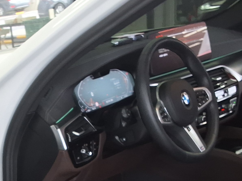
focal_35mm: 77
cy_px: 175
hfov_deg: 25.0
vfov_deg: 18.7
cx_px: 55
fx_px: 538
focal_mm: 2.91
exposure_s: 1/120
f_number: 1.9
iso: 64
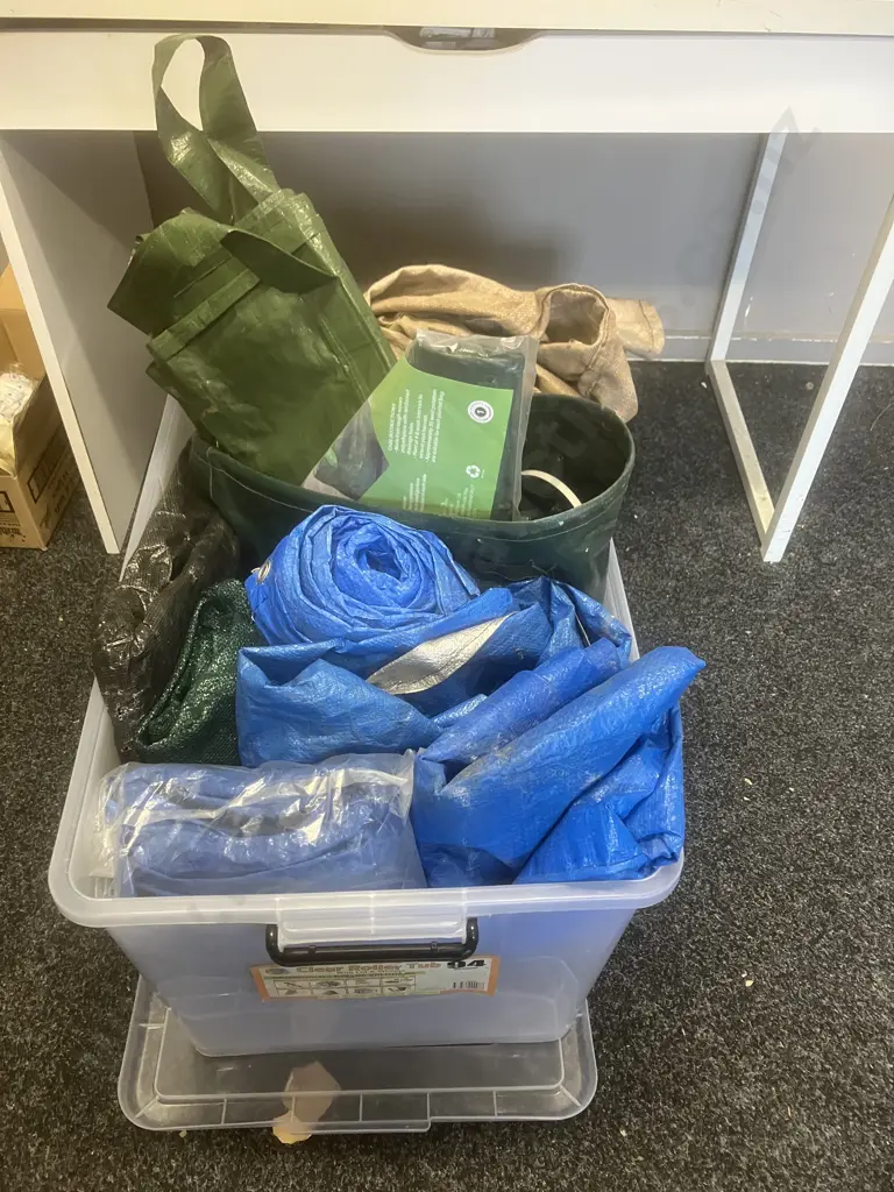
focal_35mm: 28
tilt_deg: -45.3
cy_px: 596
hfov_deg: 49.7
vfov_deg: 63.4
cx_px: 447
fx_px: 964
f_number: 1.8
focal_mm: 3.99
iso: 200
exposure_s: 1/50
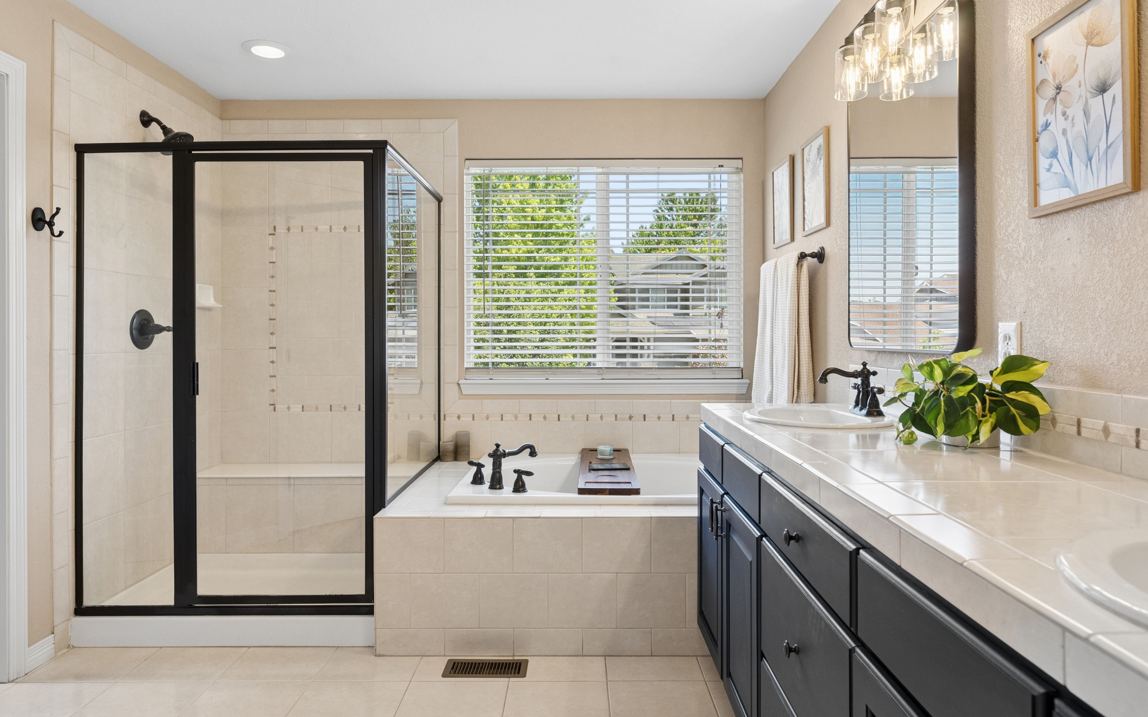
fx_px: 720
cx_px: 573
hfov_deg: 77.2
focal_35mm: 23
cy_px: 344
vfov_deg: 53.0
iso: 1000
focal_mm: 22
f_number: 8
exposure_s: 1/100
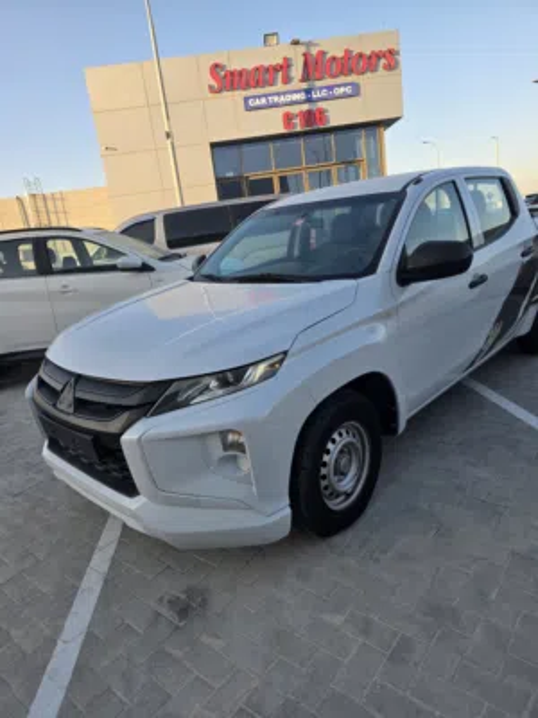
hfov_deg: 58.9
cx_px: 269
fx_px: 477
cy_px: 359
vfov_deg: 73.9
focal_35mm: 23
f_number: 1.7
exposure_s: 1/1318
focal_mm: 6.3
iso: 80
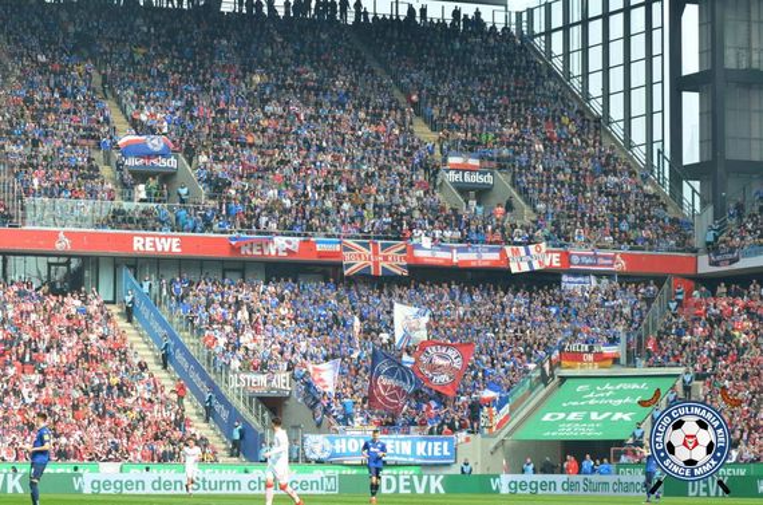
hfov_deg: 15.9
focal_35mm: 129
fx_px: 2727
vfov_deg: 10.6
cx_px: 382
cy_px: 252
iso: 400
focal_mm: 86
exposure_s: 1/1250
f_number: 5
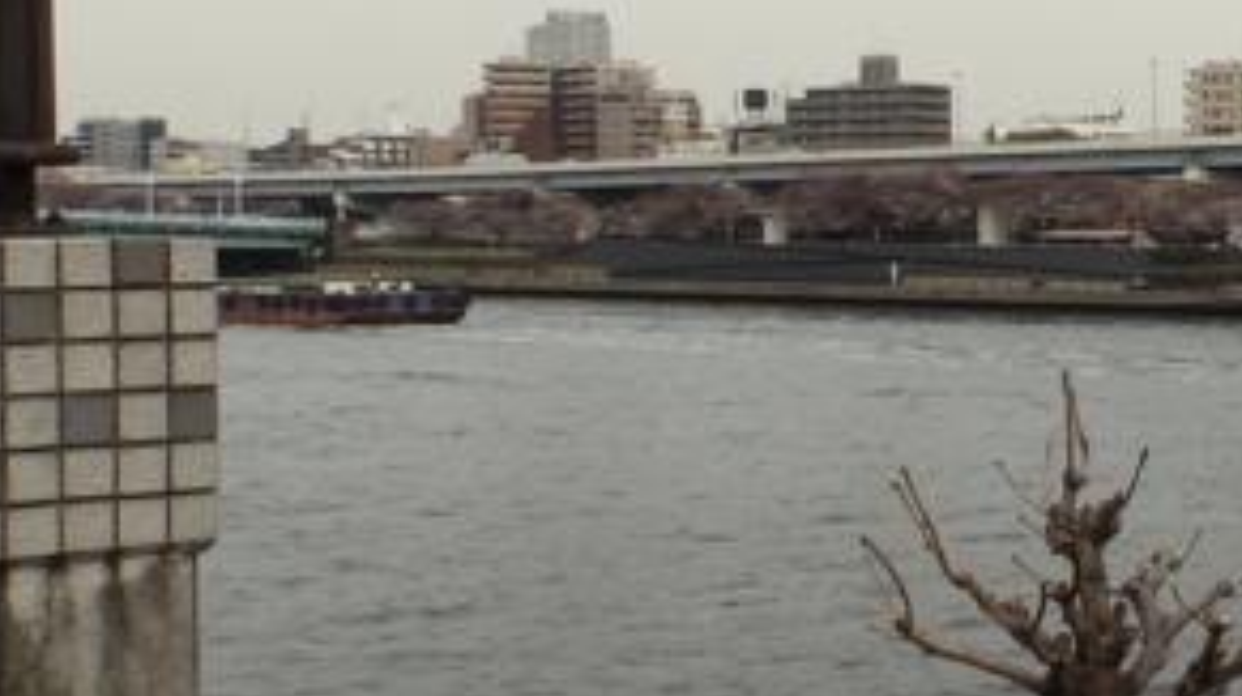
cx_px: 1455
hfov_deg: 28.2
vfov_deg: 17.5
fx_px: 2171
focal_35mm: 66
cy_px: -98
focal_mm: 4
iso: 80
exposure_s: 1/500
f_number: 4.5
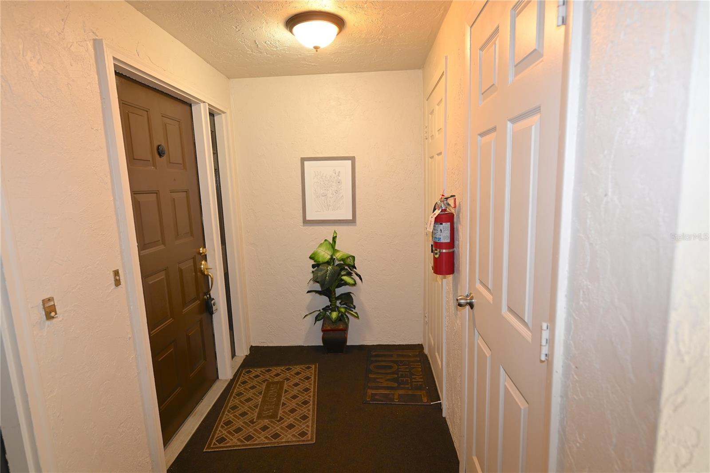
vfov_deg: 65.9
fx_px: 365
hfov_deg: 88.4
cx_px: 355
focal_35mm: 18
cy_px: 236
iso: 500
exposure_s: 1/60
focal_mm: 18.5
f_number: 4
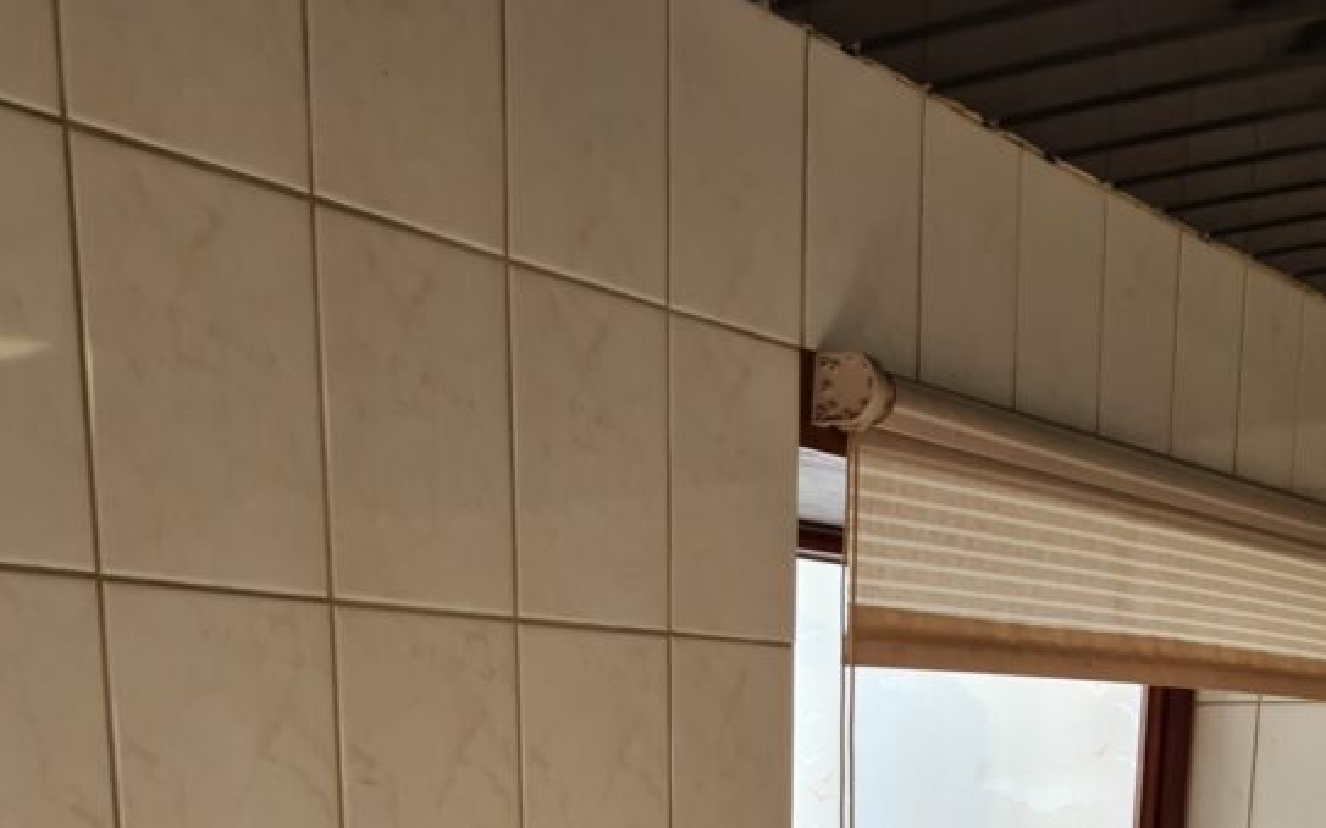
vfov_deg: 21.1
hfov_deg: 38.8
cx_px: 720
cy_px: 1231
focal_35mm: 52
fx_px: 1879
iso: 64
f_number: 1.8
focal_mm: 5.4
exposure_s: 1/100
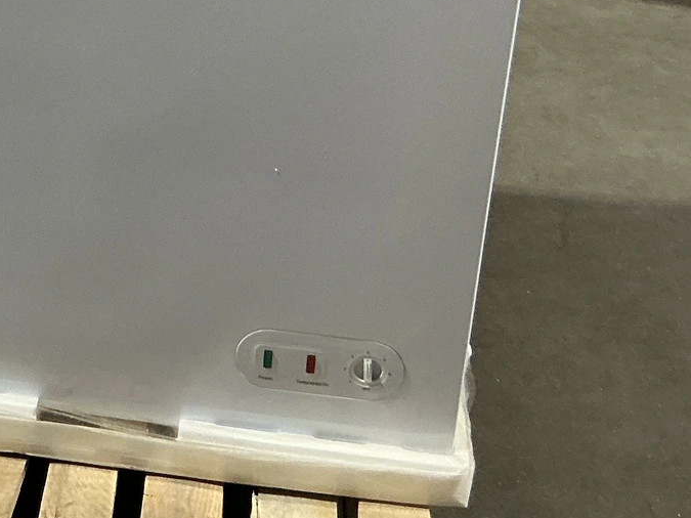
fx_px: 1657
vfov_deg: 17.3
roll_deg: +0.5
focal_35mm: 83
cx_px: -79
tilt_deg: -24.3
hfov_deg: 22.2
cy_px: -9
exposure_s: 1/60
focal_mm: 3
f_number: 1.8
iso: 125
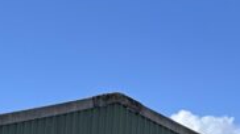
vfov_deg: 8.8
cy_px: 390
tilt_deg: -5.6
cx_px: -76
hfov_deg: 17.4
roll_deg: -2.5
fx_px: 731
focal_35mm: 115
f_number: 1.78
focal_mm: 6.86
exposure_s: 1/2353
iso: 80
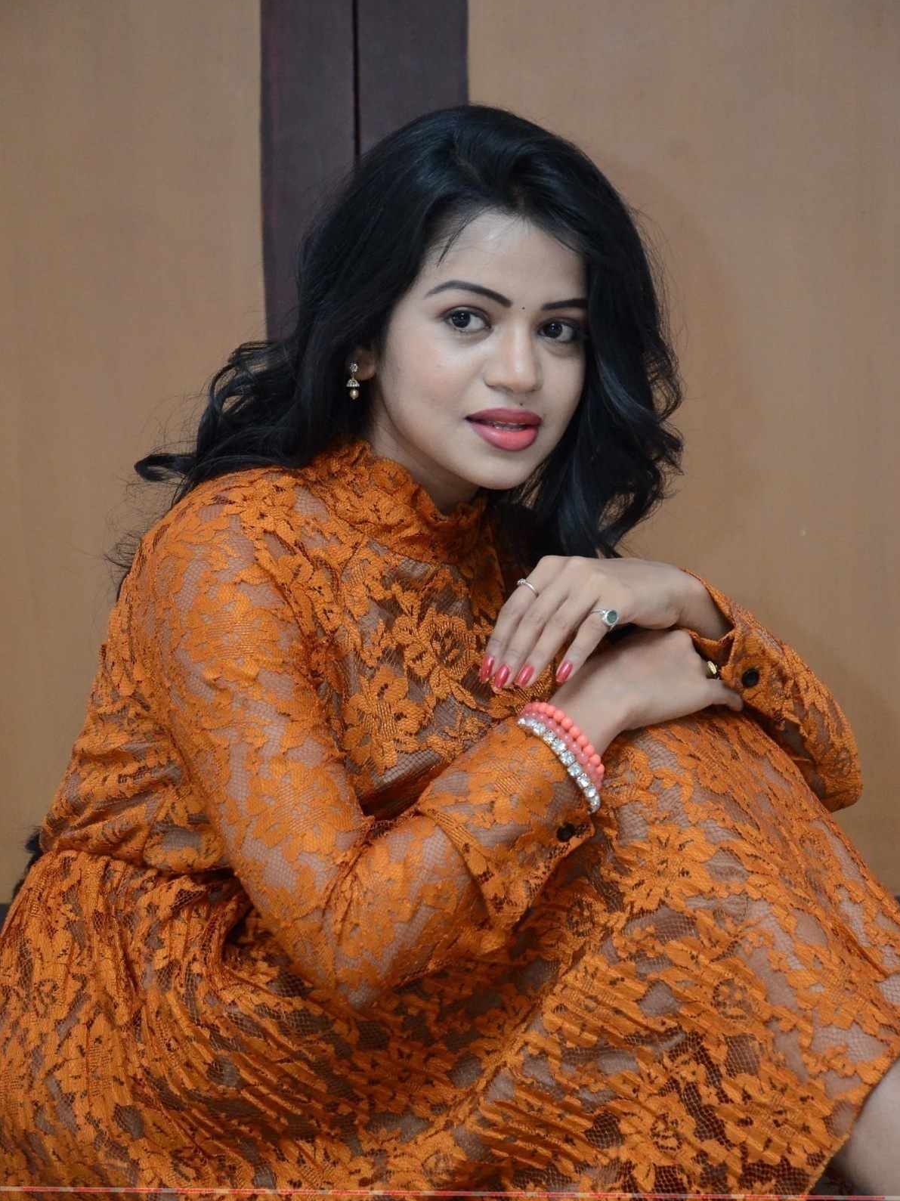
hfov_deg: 10.6
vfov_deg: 14.1
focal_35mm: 140
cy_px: 622
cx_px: 453
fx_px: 4840
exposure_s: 1/125
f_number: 5.6
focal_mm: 85
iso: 2500
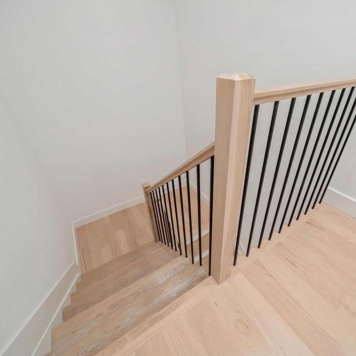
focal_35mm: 16
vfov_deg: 87.4
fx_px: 186
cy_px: 171
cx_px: 203
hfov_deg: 86.9
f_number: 5.6
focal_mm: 12
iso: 1000
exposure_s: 1/80
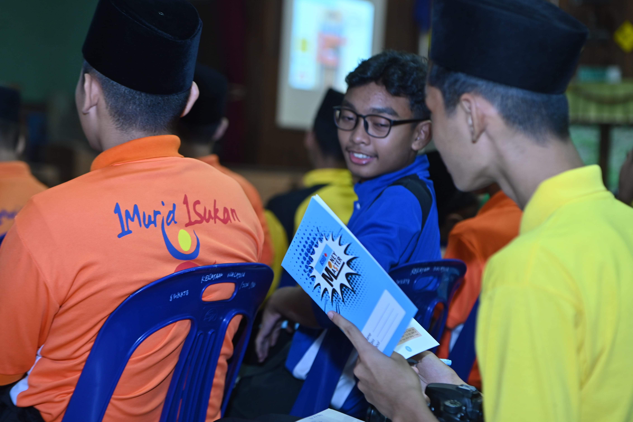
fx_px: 1318
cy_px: 211
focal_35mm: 75
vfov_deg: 18.2
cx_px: 316
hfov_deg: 27.0
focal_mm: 75
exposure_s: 1/125
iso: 800
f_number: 3.5
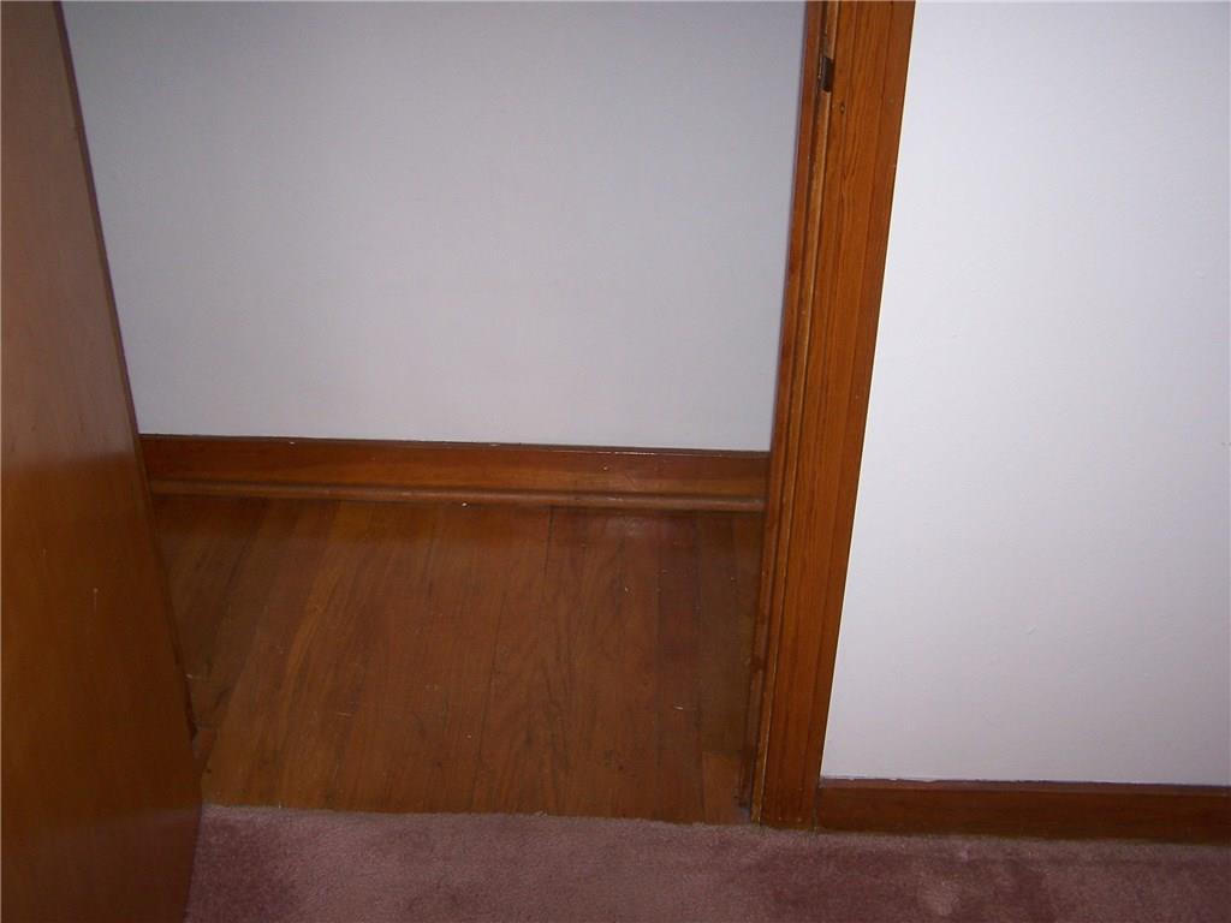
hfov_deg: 49.0
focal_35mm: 38
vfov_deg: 37.7
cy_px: 462
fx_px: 1351
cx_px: 616
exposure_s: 1/60
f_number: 2.8
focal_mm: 6.3
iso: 140
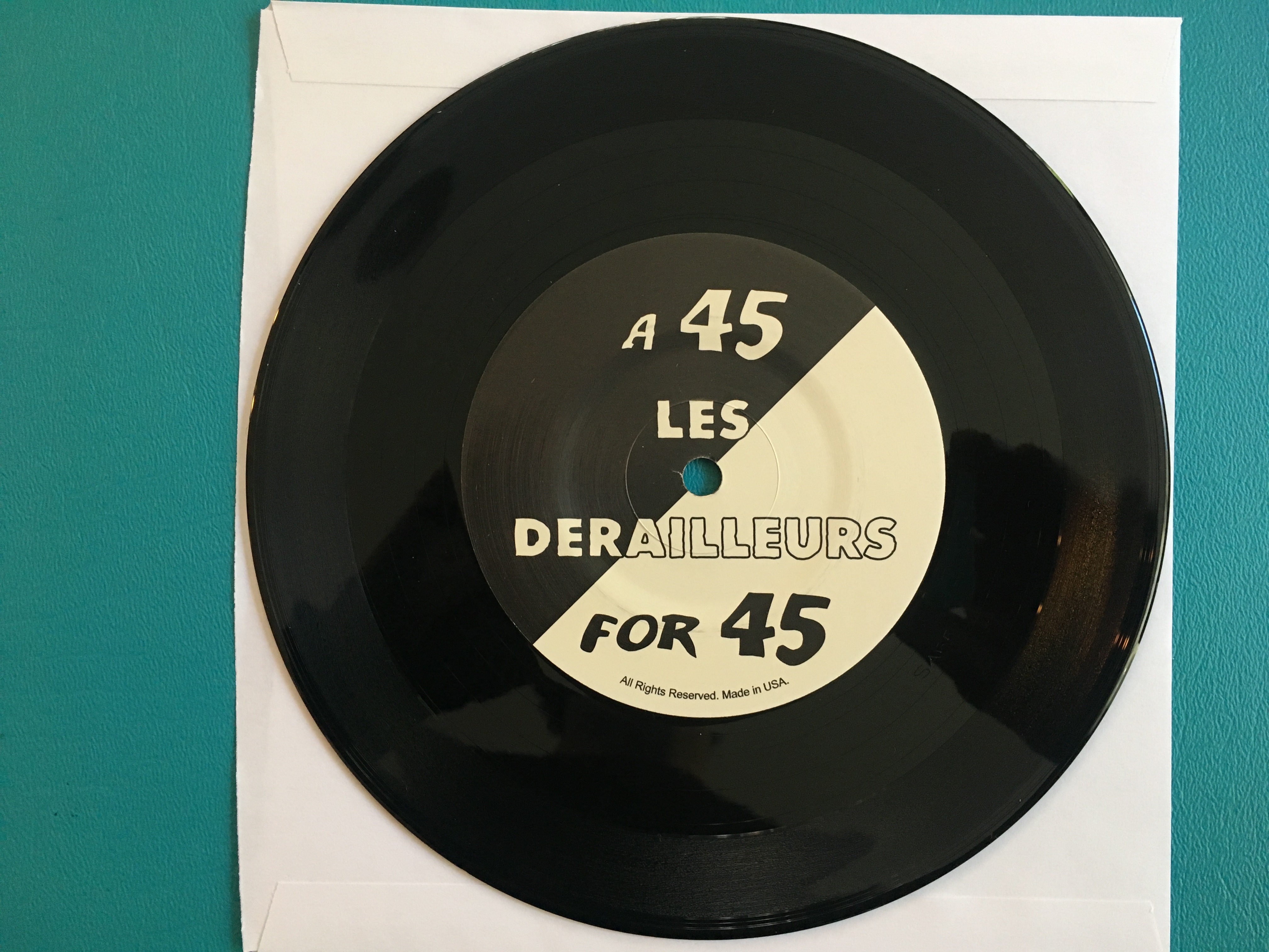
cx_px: 634
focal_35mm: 29
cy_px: 476
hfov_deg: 61.7
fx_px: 1063
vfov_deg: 48.2
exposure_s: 1/30
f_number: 2.2
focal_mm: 4.15
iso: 125
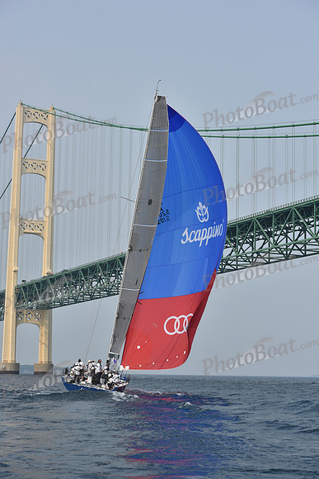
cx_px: 160
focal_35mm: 70
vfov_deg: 28.8
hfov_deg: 19.5
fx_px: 930
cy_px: 240
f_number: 8
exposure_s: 1/1250
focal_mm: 70
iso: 250
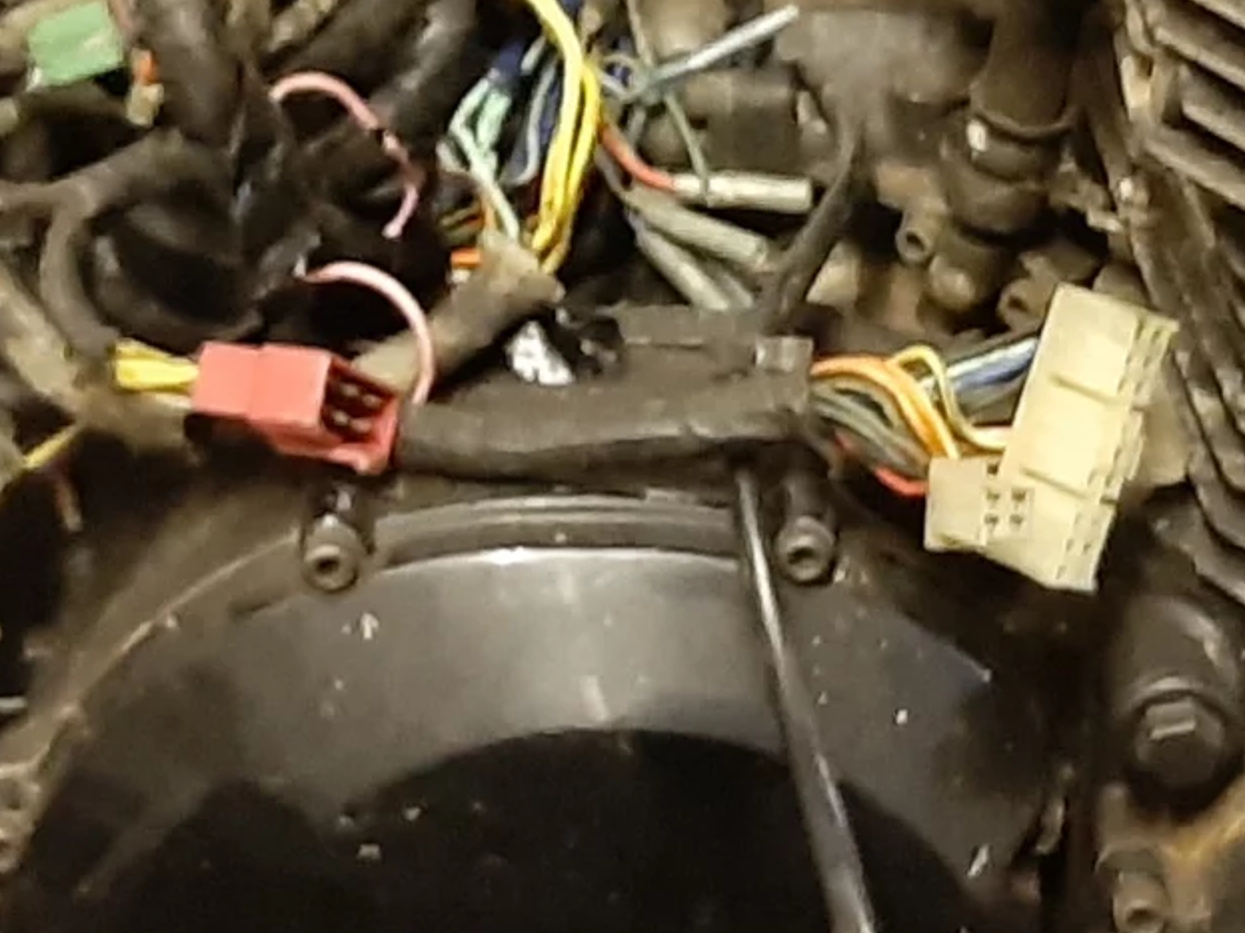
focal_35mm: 111
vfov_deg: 13.3
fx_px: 3991
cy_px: 204
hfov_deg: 17.7
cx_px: 787
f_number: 1.7
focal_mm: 3.93
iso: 640
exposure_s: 1/17
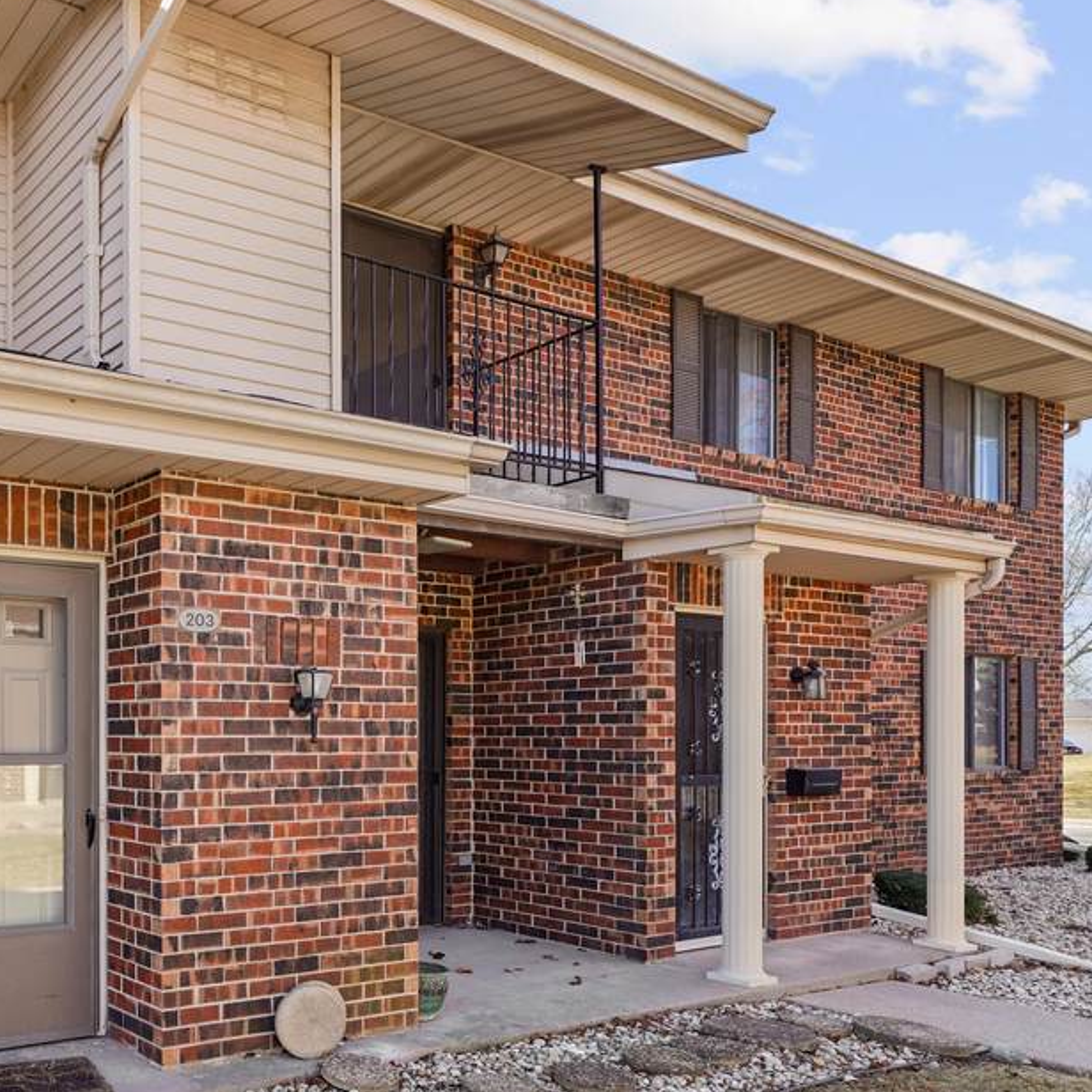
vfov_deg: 53.0
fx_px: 1071
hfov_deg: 48.9
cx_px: 133
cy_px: 728
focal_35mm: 30
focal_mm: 17
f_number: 5
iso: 400
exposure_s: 1/100
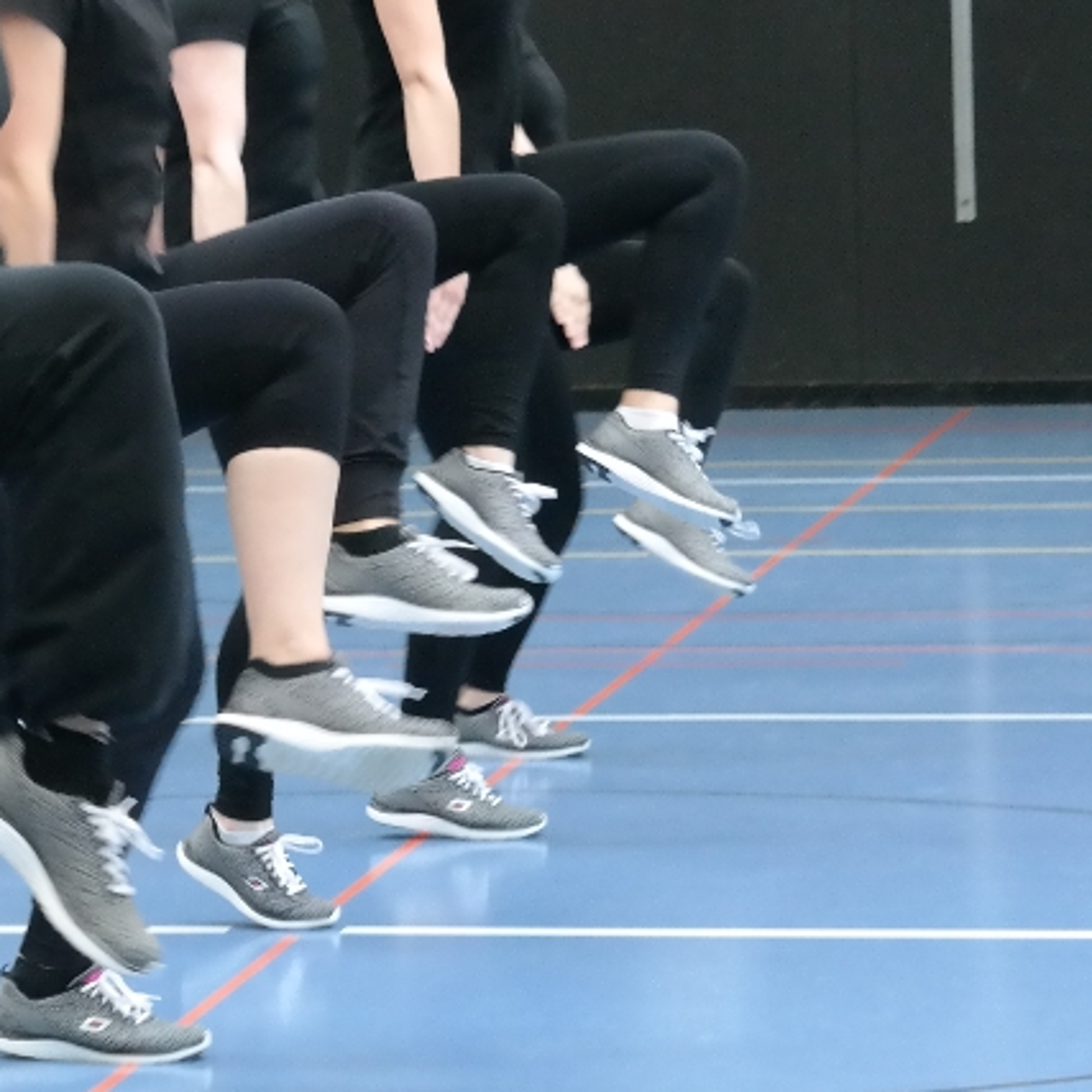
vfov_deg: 8.6
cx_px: -266
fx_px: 7281
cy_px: 246
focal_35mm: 204
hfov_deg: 8.5
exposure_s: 1/60
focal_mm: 42
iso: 1600
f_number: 6.3
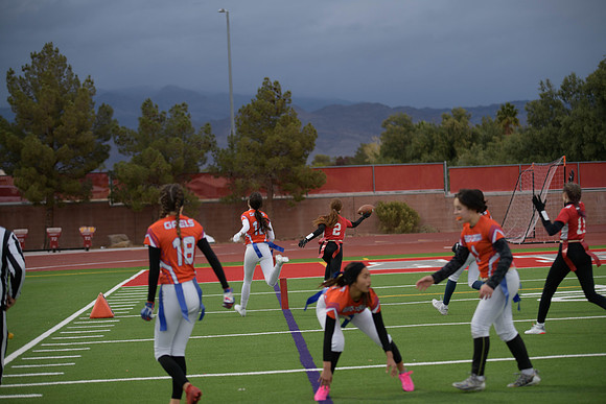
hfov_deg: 20.4
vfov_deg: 13.7
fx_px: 1684
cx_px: 303
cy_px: 202
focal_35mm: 100
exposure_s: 1/200
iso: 250
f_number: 2.8
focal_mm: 100
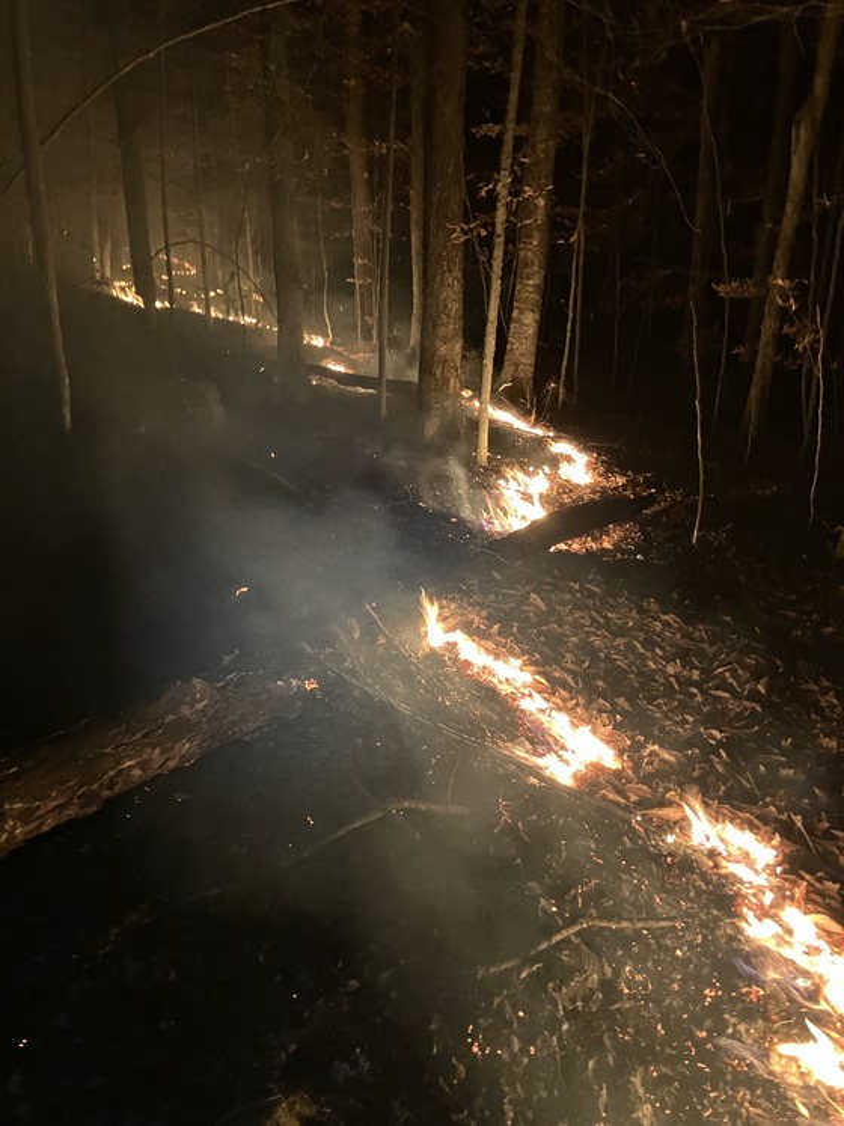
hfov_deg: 49.7
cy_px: 563
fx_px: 911
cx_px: 422
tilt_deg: -18.4
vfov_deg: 63.5
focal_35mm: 28
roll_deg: +2.0
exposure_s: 1/19
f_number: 1.8
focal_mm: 3.99
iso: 640
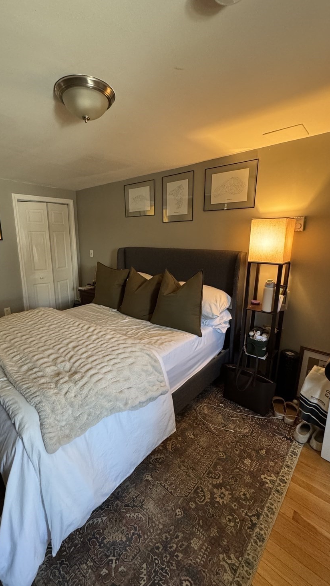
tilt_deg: -11.3
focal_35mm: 16
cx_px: 139
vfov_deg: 99.4
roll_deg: +0.9
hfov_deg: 66.7
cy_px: 288
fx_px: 249
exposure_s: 1/60
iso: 500
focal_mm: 2.22
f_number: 2.2
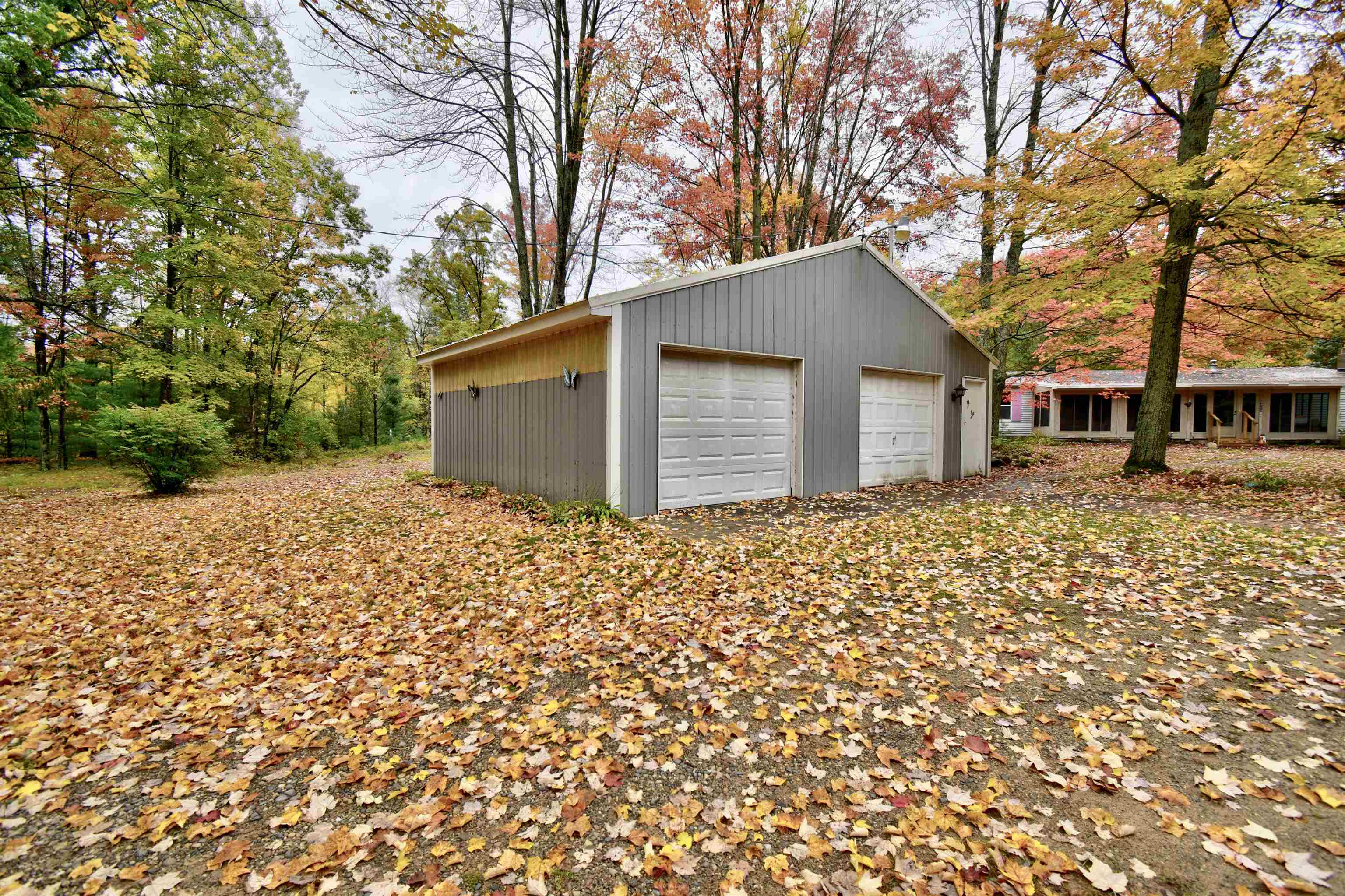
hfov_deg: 100.4
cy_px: 448
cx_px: 672
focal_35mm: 15
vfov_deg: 77.3
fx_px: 560
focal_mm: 10
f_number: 5.6
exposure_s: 1/160
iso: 200
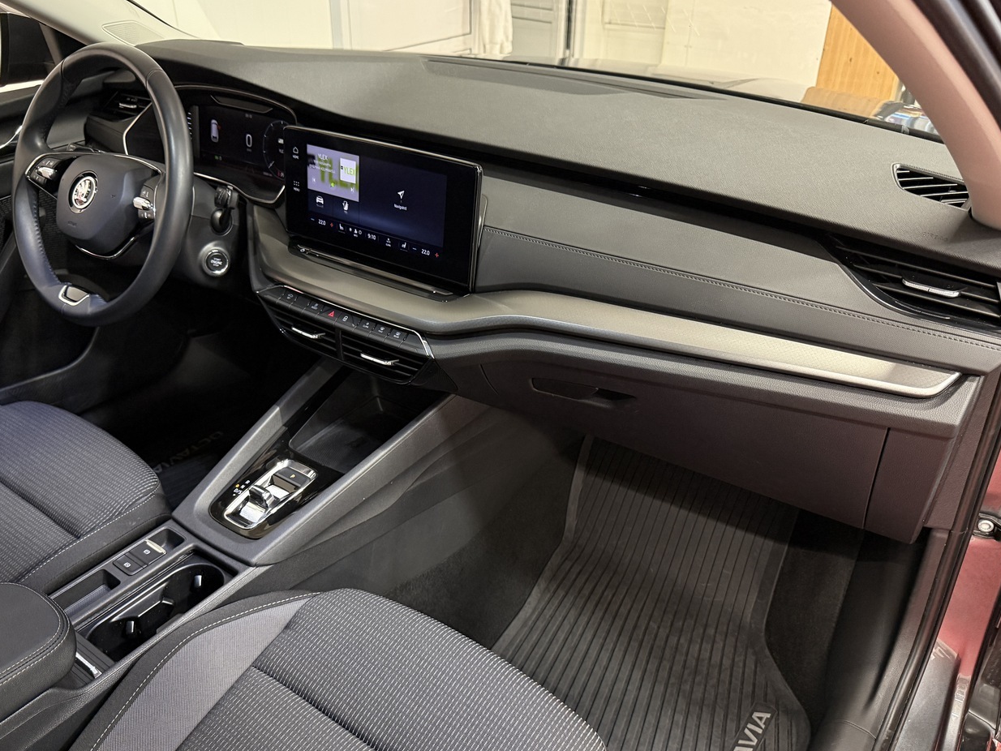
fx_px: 810
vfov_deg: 49.7
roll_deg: +0.5
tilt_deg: -32.0
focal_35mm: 28
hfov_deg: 63.3
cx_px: 461
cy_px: 411
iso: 320
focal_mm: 6.76
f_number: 1.78
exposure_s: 1/50
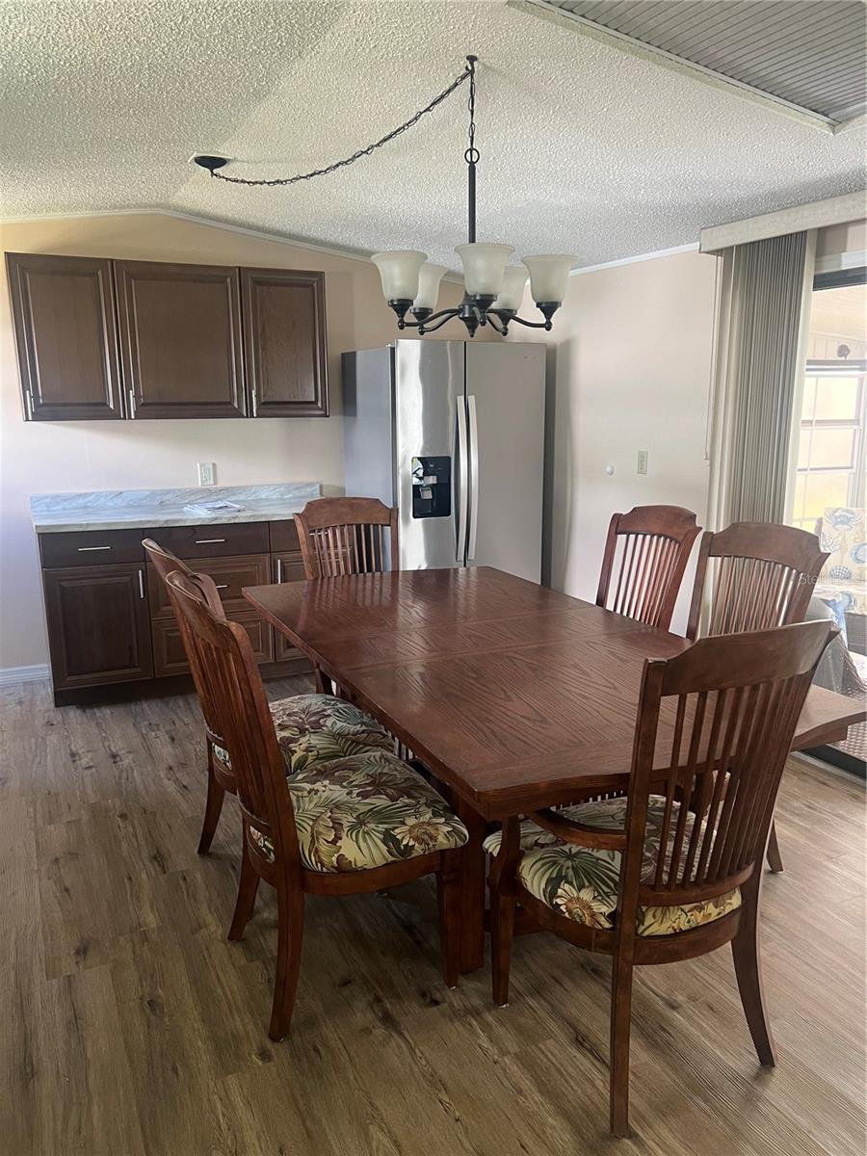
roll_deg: +0.3
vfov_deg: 67.3
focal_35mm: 26
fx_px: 868
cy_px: 578
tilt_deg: -11.9
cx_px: 434
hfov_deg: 53.1
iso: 200
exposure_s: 1/60
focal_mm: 5.7
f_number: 1.5
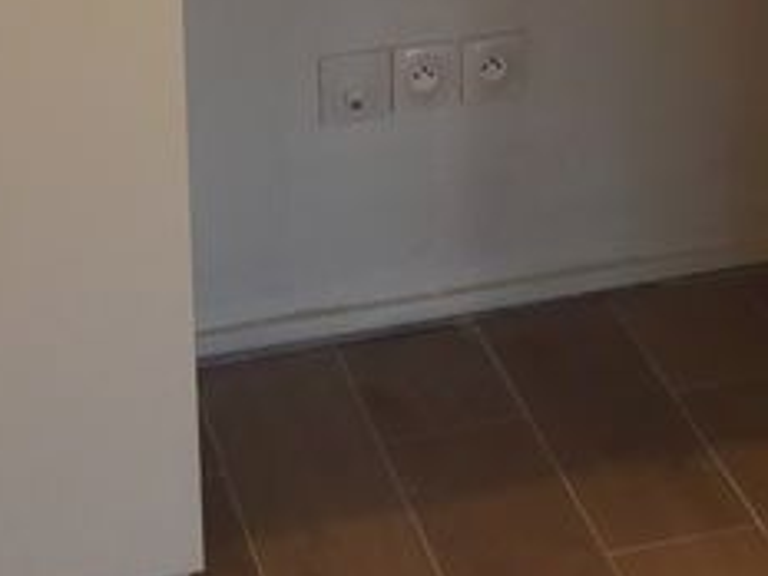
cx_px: 785
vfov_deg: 11.1
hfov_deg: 15.5
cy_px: -427
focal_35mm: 125
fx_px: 2773
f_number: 2
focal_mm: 3.8
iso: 160
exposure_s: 1/30
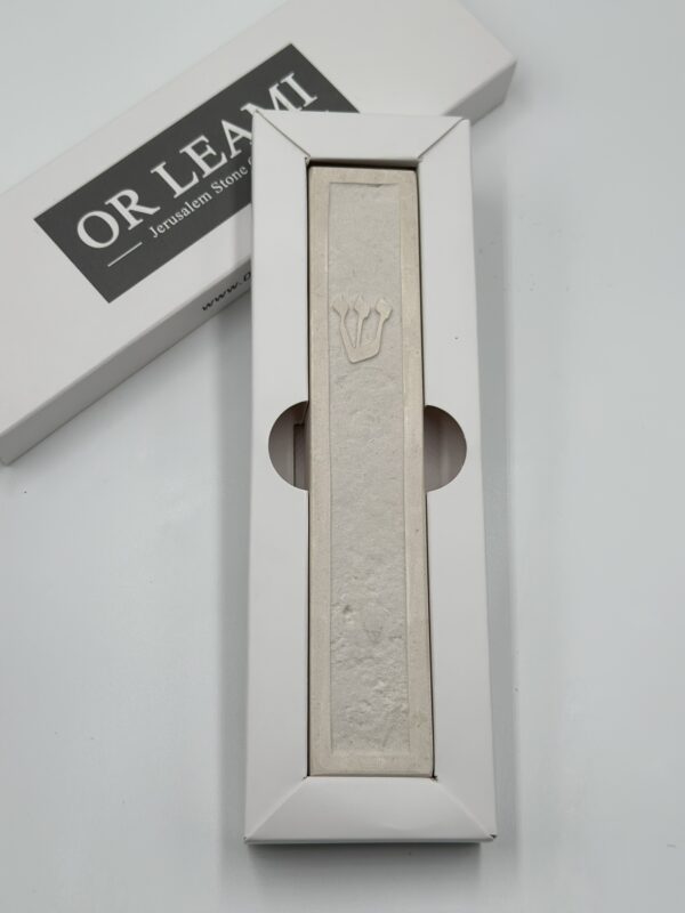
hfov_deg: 30.3
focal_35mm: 48
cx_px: 342
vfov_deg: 39.7
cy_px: 456
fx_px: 1266
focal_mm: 6.86
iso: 80
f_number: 1.78
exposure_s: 1/2252
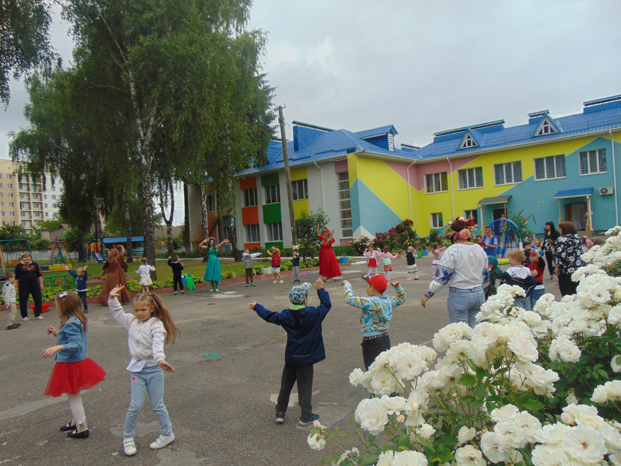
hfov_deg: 69.4
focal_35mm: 25
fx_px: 448
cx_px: 310
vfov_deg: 54.9
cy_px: 233
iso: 80
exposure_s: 1/640
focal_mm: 4.5
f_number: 3
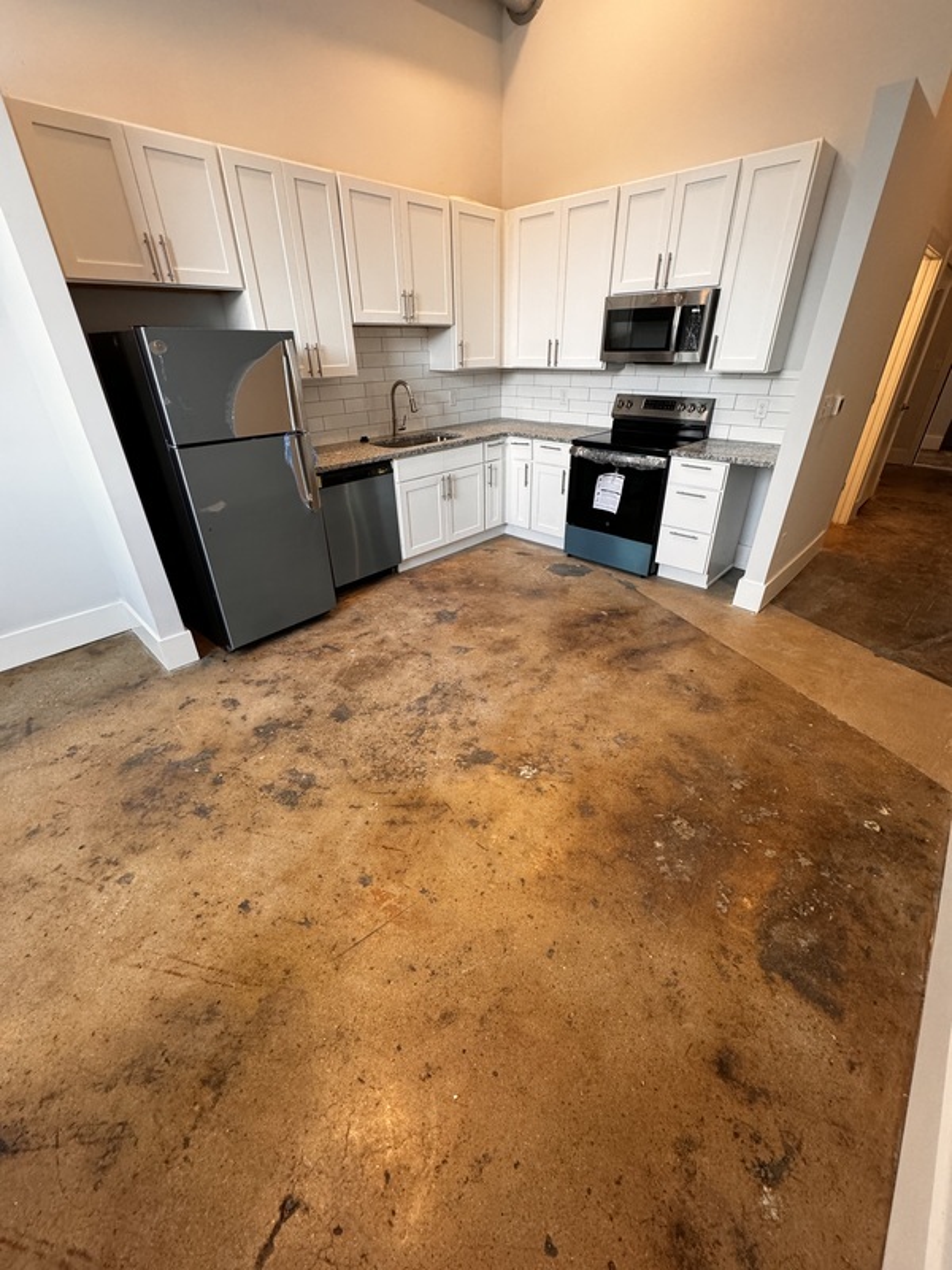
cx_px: 476
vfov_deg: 102.1
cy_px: 635
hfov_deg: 85.7
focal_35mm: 14
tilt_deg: -29.0
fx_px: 513
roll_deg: +1.0
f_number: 2.2
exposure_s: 1/120
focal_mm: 2.22
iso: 320
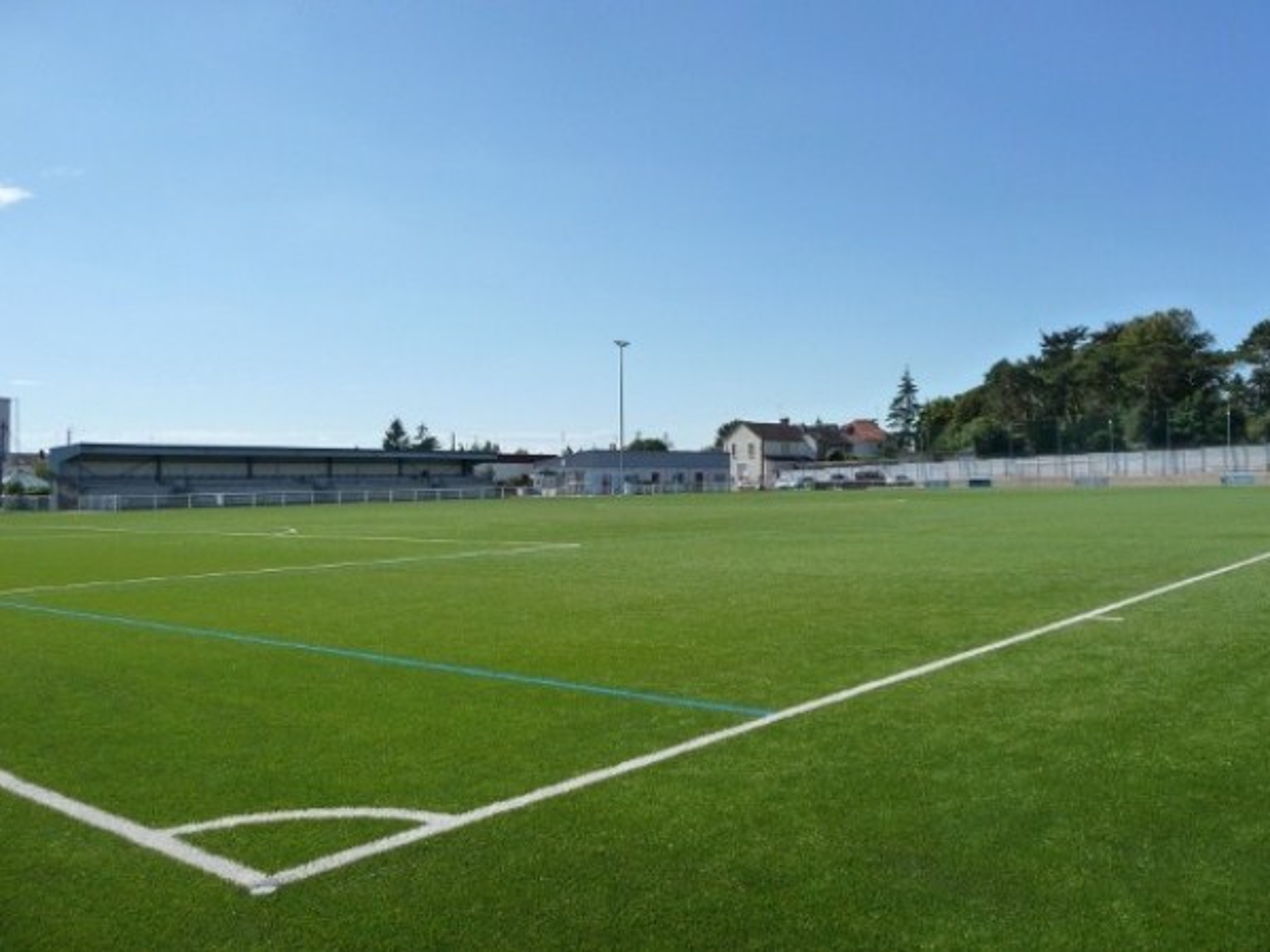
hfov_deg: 63.4
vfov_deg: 49.7
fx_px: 1027
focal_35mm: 28
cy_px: 476
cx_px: 635
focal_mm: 4.7
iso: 160
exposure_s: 1/250
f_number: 8
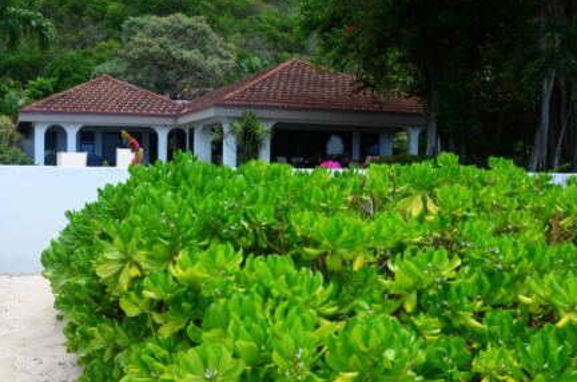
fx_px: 640
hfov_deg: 47.6
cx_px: 182
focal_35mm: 40
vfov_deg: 33.2
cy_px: 192
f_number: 16
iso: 200
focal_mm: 18
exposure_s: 1/40
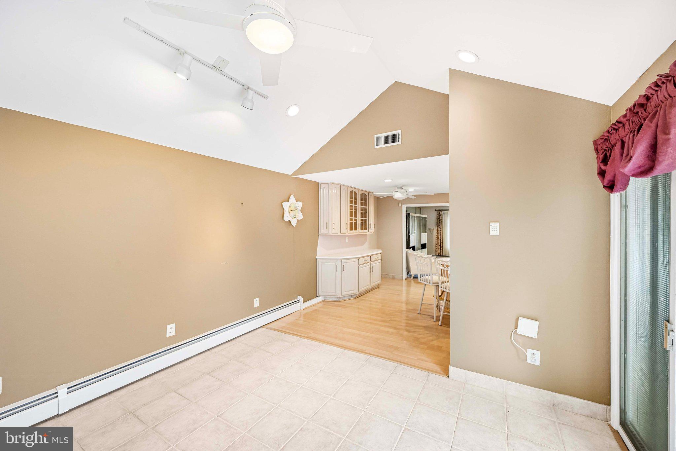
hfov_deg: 104.3
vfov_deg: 81.2
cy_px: 226
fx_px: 263
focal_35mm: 14
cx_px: 338
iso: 400
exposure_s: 1/6
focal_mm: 14
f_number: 8
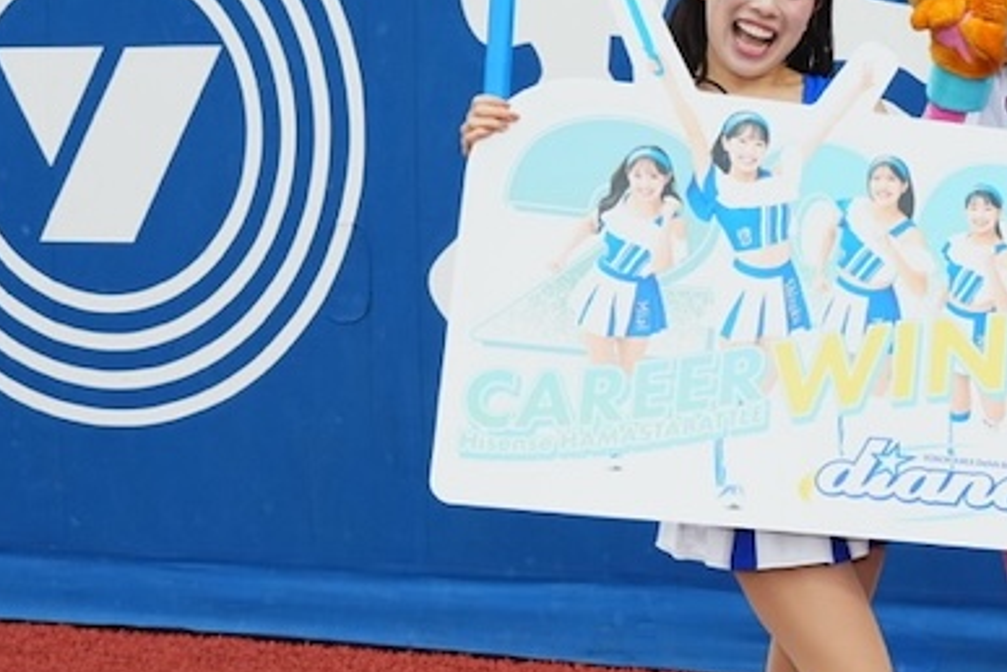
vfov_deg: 16.7
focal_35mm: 82
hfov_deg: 23.1
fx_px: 2294
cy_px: 346
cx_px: 1135
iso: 1000
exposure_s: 1/400
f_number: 5
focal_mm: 31
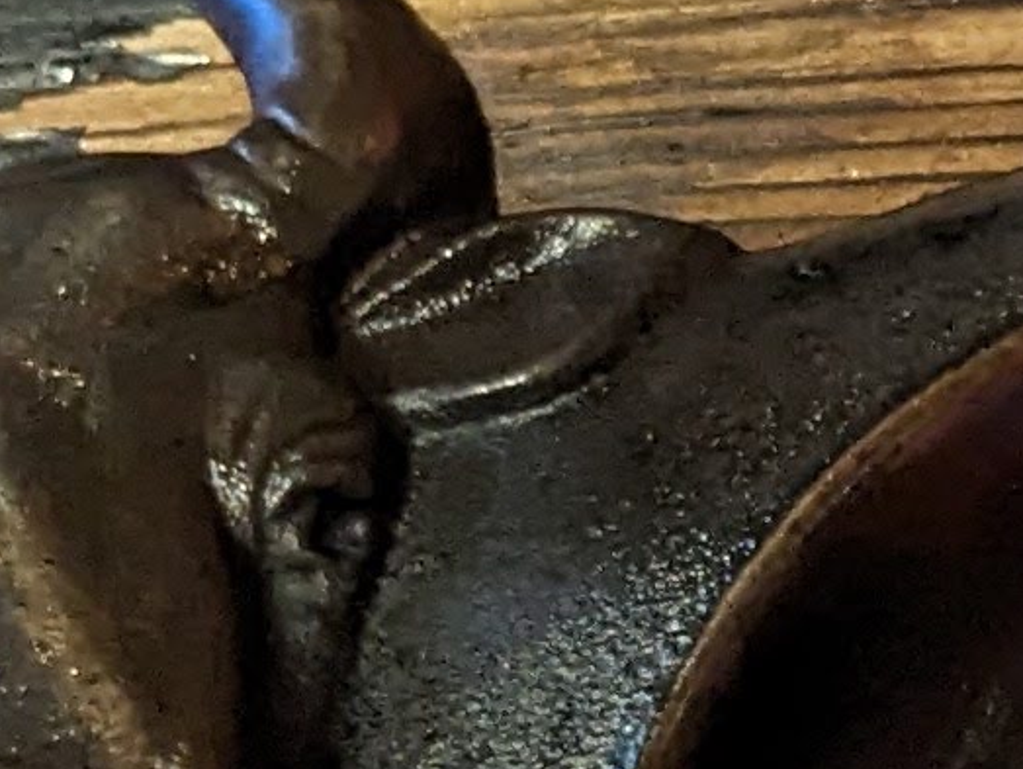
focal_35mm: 208
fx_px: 6151
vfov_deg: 7.1
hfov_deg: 9.1
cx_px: 1890
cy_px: 996
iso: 364
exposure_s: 1/60
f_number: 1.73
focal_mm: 4.38
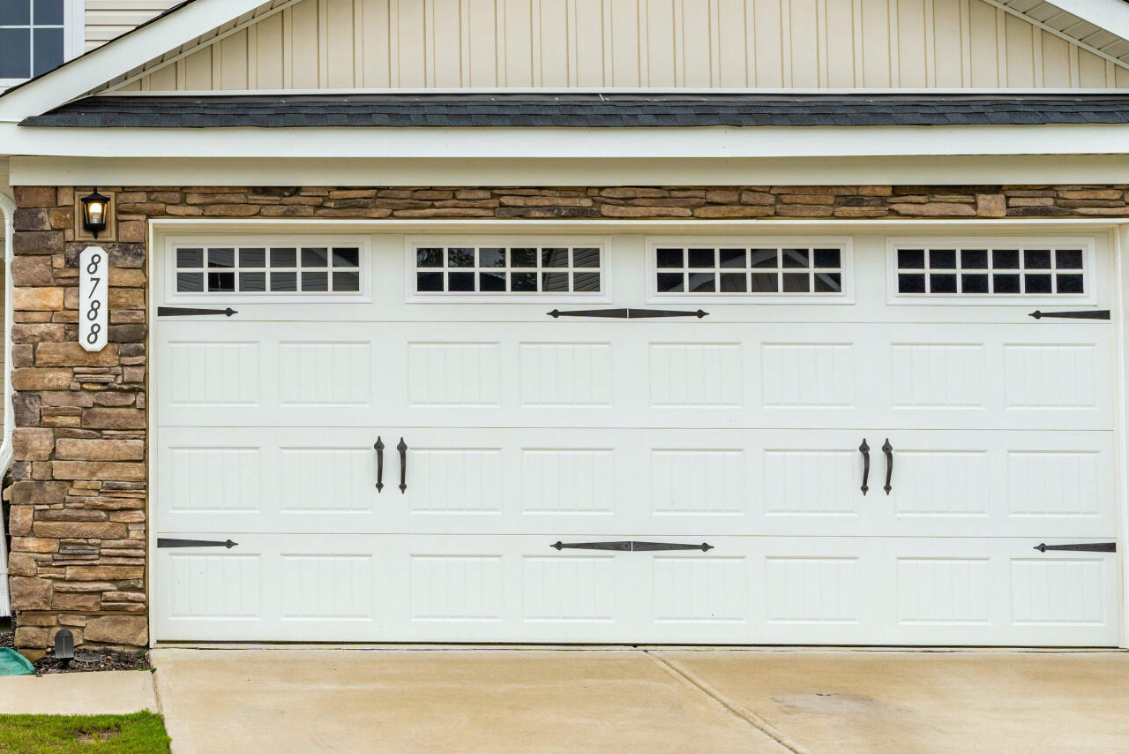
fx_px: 2572
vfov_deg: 16.6
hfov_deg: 23.7
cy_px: 271
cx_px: 3
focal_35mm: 82
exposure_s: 1/160
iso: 100
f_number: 8
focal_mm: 35
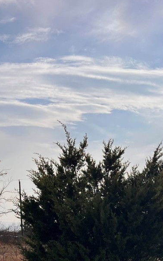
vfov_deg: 25.6
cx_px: 121
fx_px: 498
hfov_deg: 18.5
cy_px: 330
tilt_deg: -10.4
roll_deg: +0.8
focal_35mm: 70
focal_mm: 5.7
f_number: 1.5
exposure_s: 1/9434
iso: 50
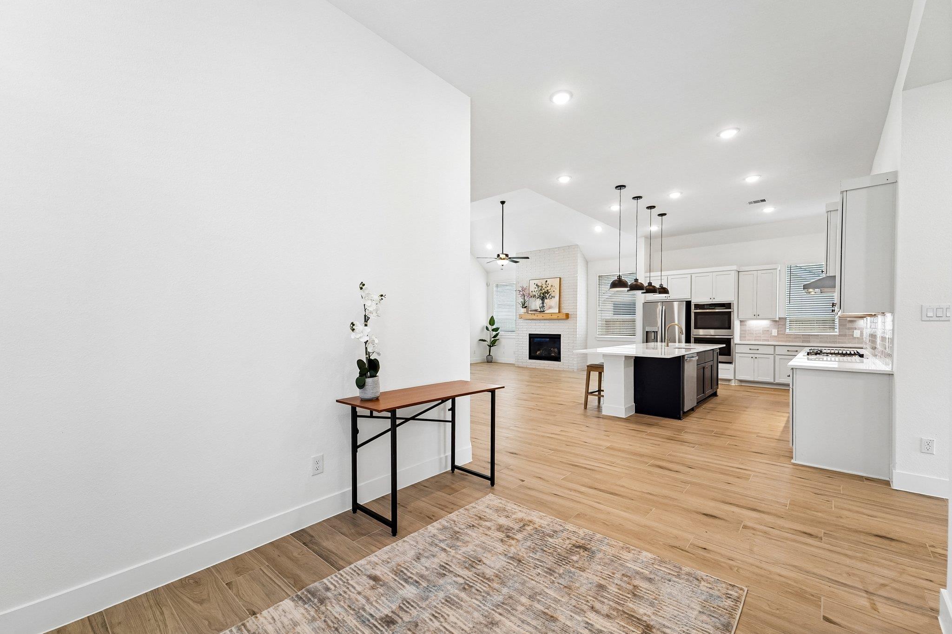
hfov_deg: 104.3
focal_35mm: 14
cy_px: 317
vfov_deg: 81.2
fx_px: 370
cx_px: 476
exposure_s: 1/50
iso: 500
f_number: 8
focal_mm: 14
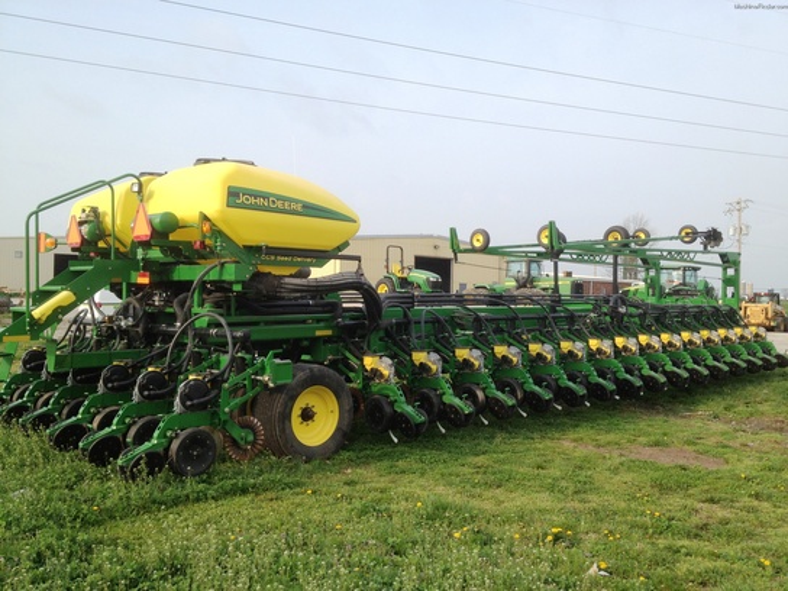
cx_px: 394
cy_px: 296
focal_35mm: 35
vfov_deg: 40.7
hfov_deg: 52.6
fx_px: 797
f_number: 2.4
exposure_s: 1/767
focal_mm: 4.28
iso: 64
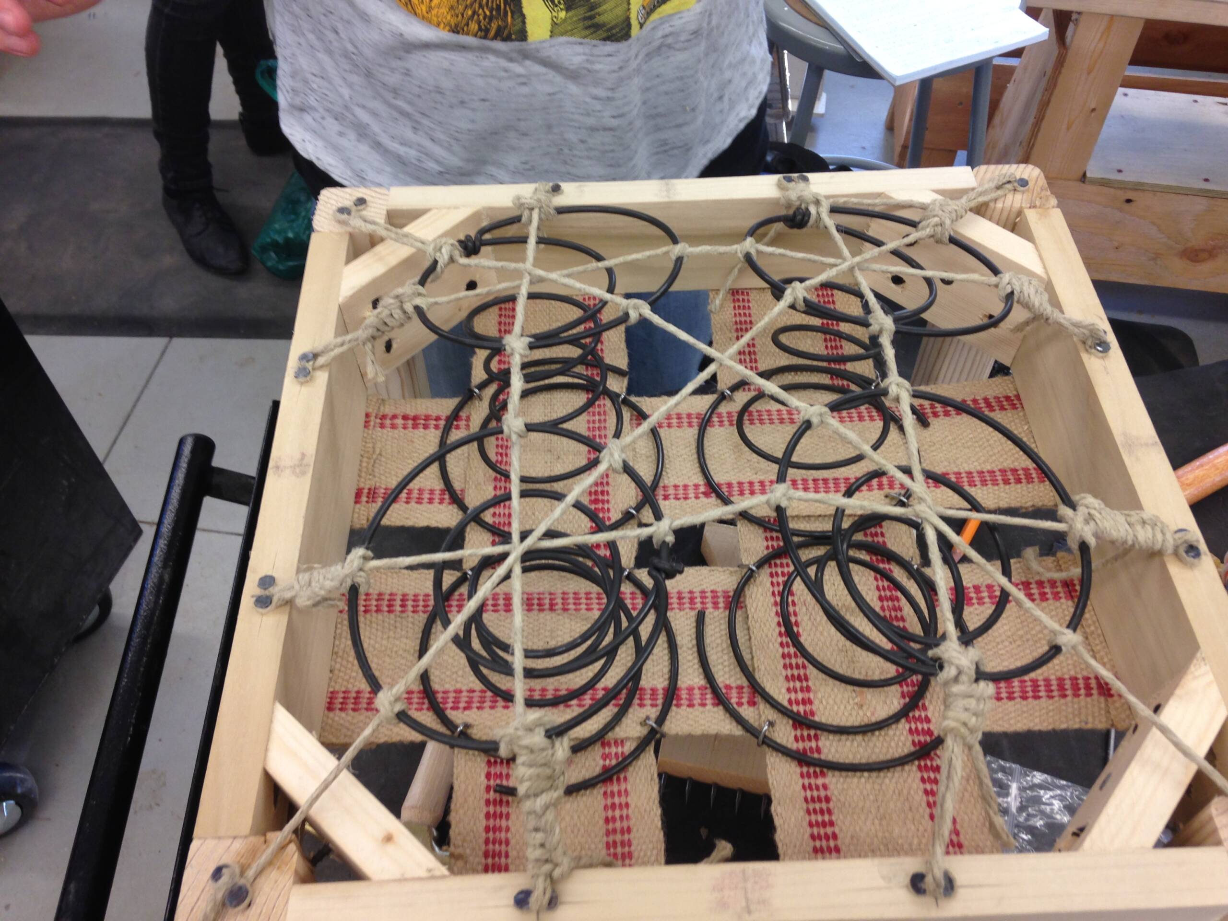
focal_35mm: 33
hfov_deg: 55.4
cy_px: 460
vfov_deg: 42.9
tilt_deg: -54.1
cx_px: 614
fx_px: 1171
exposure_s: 1/24
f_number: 2.4
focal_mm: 4.12
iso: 50
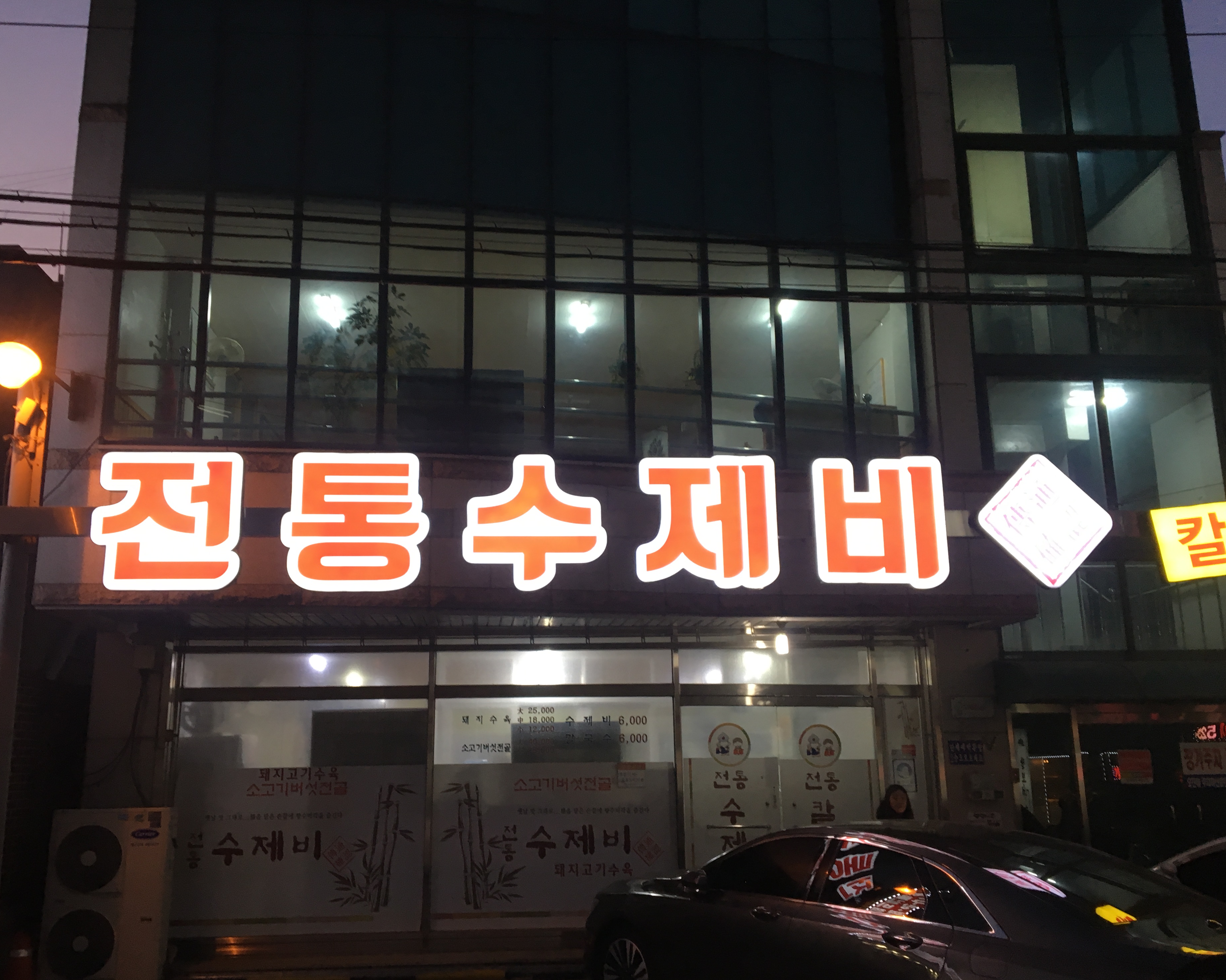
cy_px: 502
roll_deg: -0.8
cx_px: 567
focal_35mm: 31
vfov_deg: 47.1
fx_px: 1125
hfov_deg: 57.1
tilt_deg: +15.3
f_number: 2.2
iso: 50
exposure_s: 1/30
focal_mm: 4.15
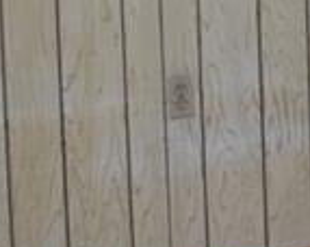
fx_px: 1668
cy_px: -234
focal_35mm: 182
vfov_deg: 8.1
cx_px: 692
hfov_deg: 9.6
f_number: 4.5
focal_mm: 18
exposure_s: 1/100
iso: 800
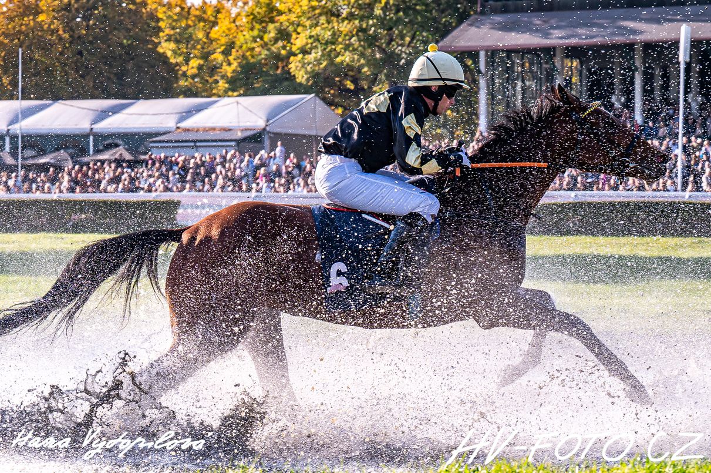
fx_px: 1559
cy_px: 236
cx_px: 356
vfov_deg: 17.2
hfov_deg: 25.7
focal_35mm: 79
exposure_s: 1/2000
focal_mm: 79
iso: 400
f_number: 5.6
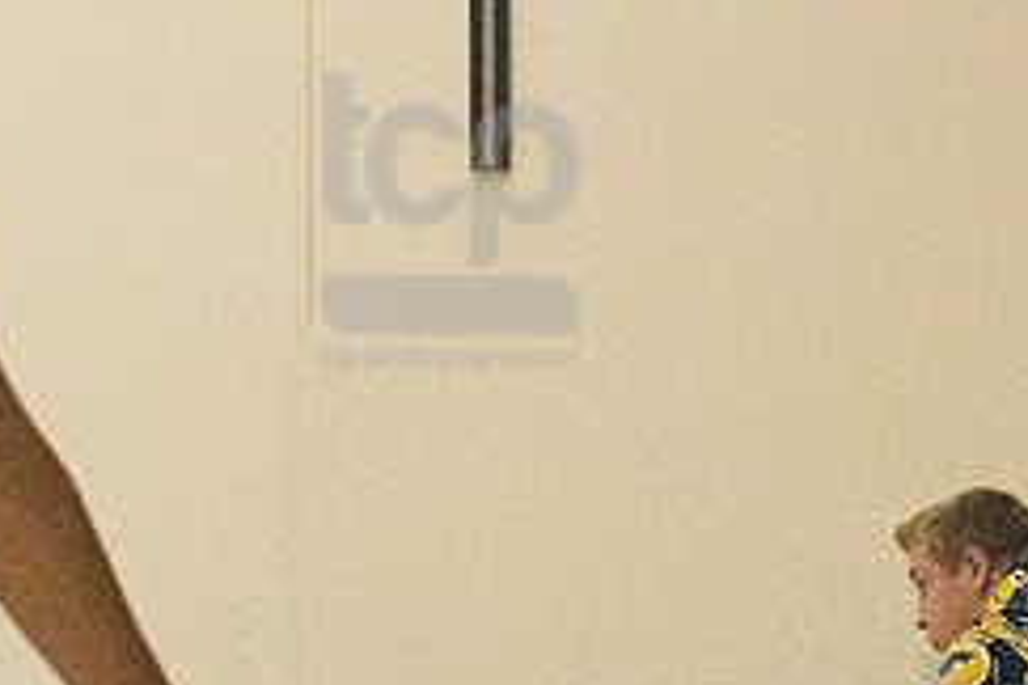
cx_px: 1049
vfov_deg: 3.8
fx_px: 10422
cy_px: 803
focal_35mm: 365
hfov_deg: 5.6
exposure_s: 1/1250
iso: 10000
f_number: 4.5
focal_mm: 102
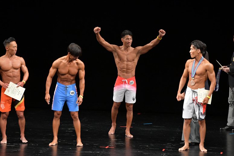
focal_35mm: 225
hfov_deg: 9.2
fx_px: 1462
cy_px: 78
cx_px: 117
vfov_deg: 6.1
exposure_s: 1/400
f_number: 5.6
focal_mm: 150
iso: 3200
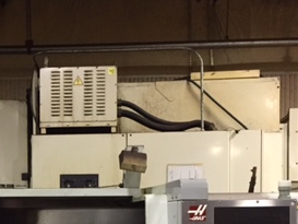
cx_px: 50
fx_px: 586
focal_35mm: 68
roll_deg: +0.5
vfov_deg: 20.6
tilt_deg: -0.3
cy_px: 244
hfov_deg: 27.8
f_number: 2.2
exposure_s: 1/30
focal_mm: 4.15
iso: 250
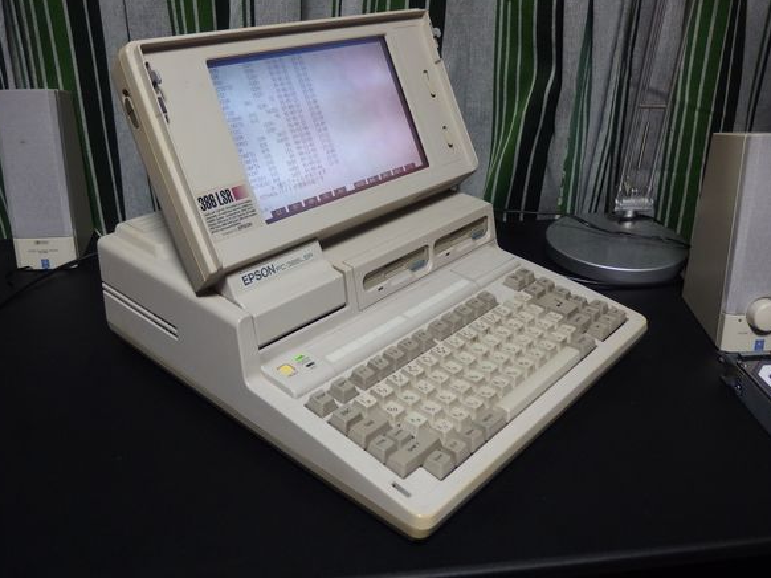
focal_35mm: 33
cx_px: 382
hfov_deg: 55.4
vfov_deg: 42.9
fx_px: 735
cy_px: 282
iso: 400
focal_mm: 5.6
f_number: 1.9
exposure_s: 1/30
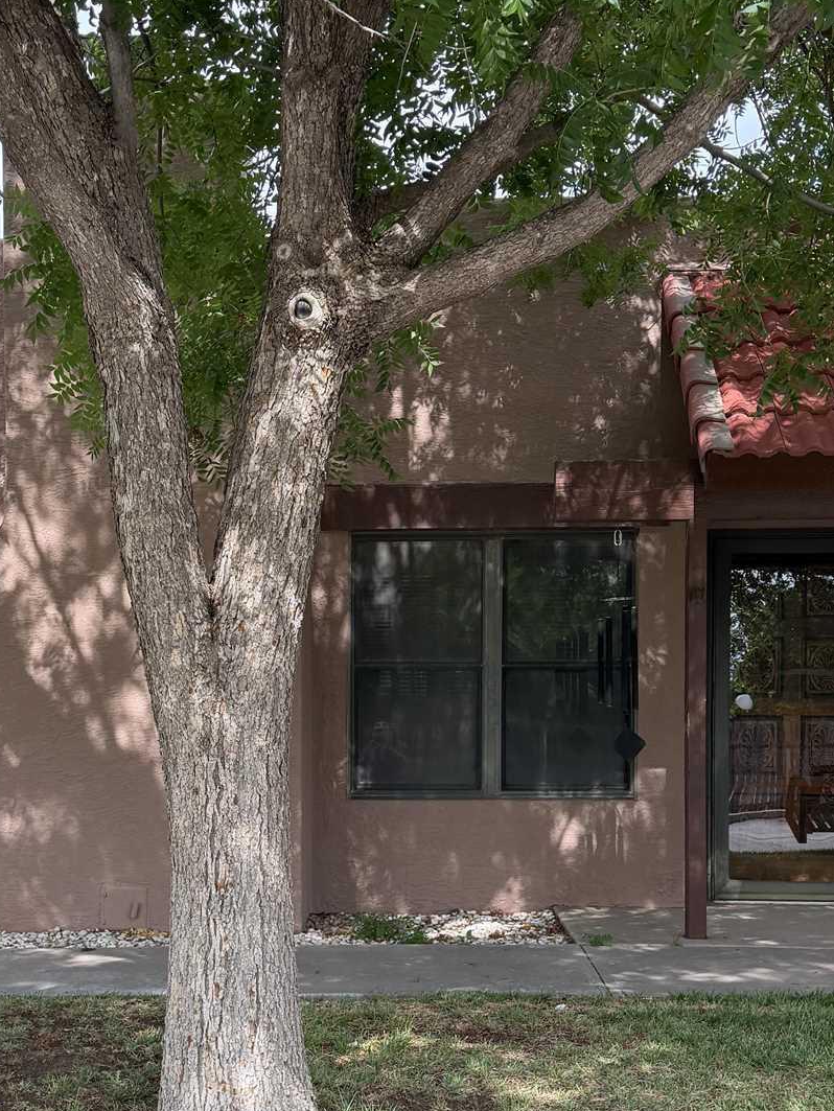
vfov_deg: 36.5
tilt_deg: -0.9
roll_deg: -0.9
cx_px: 339
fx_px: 1669
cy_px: 715
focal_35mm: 52
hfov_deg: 28.0
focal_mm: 6.76
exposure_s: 1/1106
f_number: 1.78
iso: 100
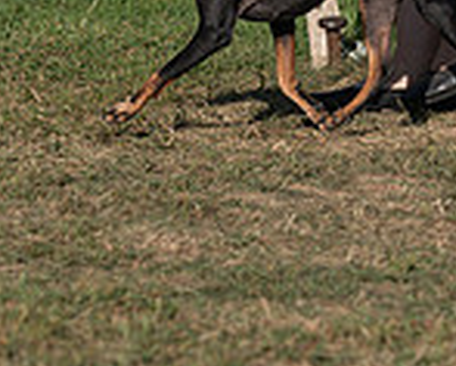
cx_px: 172
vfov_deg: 3.0
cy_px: -323
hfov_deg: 3.8
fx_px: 6919
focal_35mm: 512
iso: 100
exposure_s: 1/1250
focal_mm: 119
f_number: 4.5
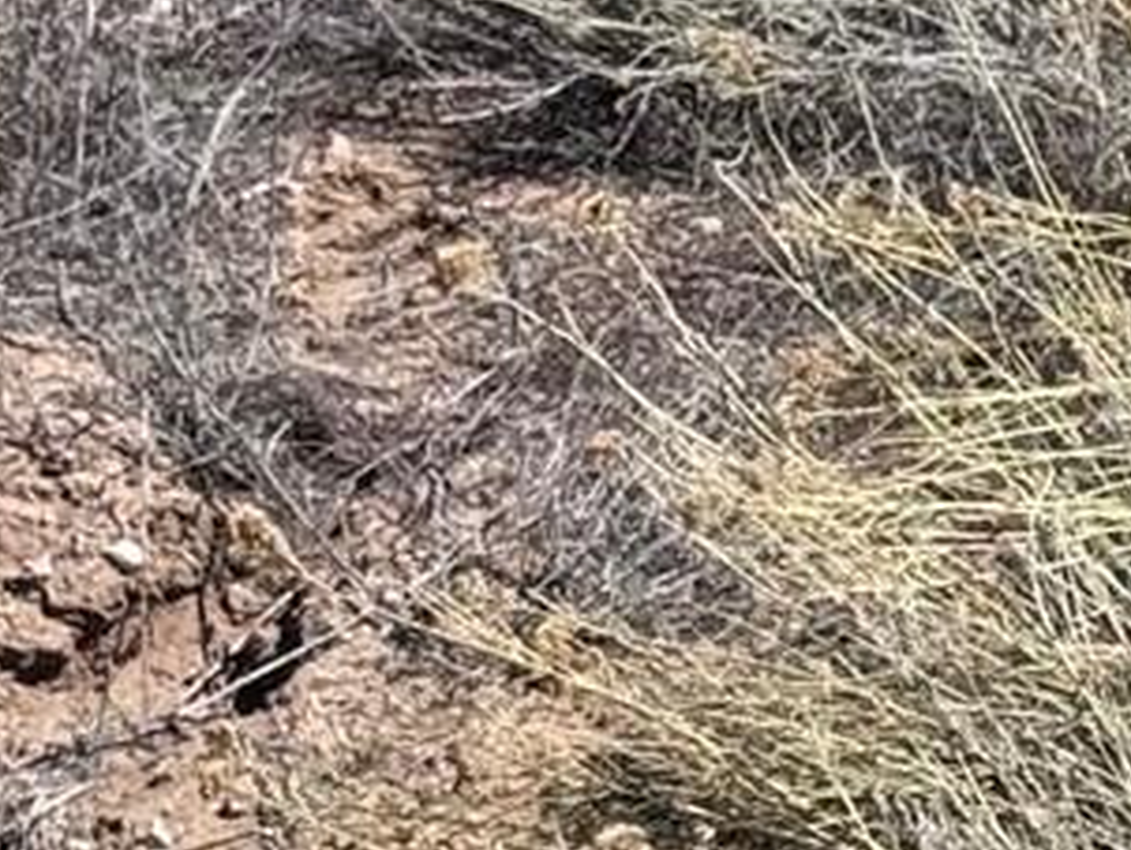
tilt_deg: -20.3
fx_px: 8305
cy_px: 1243
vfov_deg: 5.8
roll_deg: +0.0
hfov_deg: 7.5
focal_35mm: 254
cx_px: 2071
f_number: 1.78
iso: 64
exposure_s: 1/4975
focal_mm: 6.76
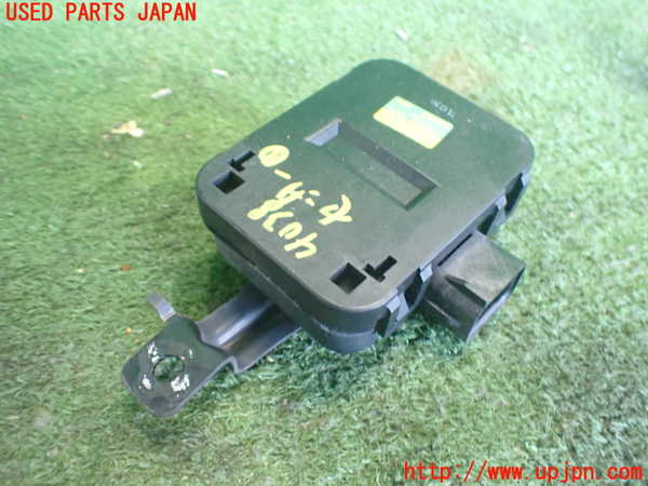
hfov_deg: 60.0
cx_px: 324
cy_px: 243
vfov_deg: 46.8
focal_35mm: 30
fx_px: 562
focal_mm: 5.4
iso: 800
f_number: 2.3
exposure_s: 1/40
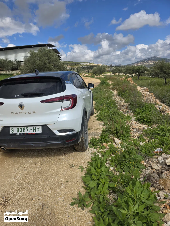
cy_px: 113
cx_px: 85
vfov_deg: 73.9
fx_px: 151
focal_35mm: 23
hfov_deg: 58.9
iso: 64
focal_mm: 6.3
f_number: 1.7
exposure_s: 1/7944
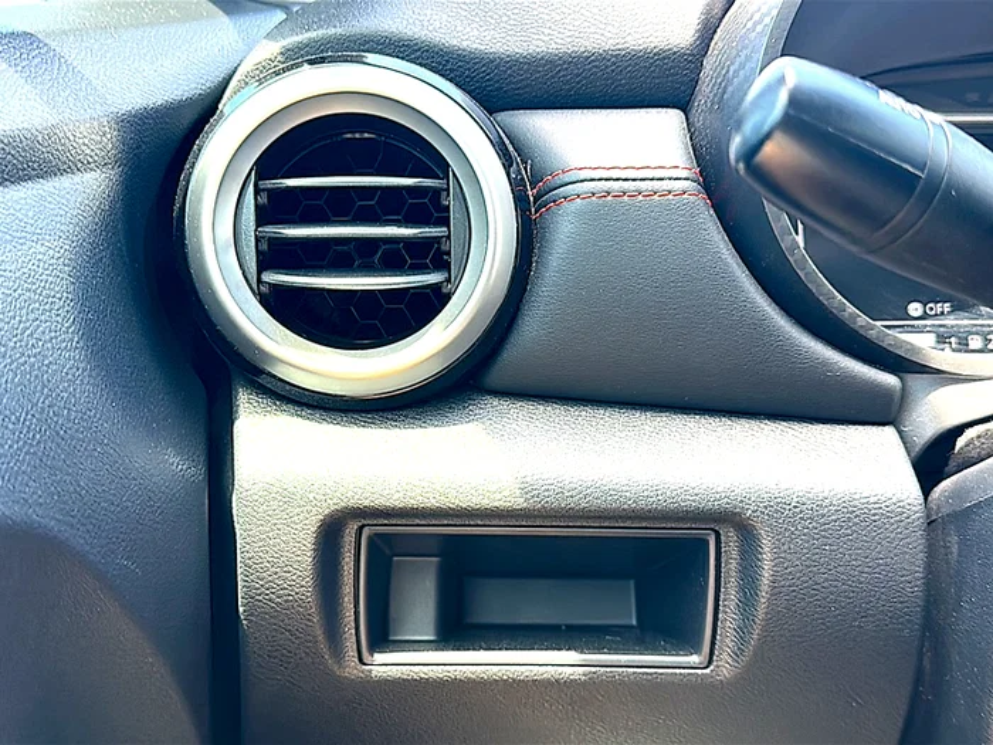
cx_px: 496
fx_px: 947
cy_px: 372
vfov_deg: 42.9
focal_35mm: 33
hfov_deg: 55.4
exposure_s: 1/78
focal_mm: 6.86
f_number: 1.78
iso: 100
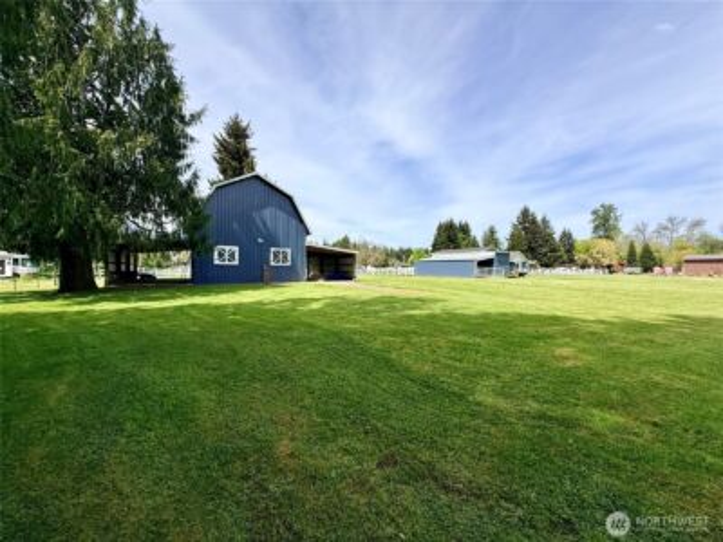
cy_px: 271
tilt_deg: -0.8
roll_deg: -0.1
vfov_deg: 85.7
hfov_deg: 102.1
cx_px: 362
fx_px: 292
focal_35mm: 14
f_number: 2.2
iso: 50
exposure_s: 1/2410
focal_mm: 2.22
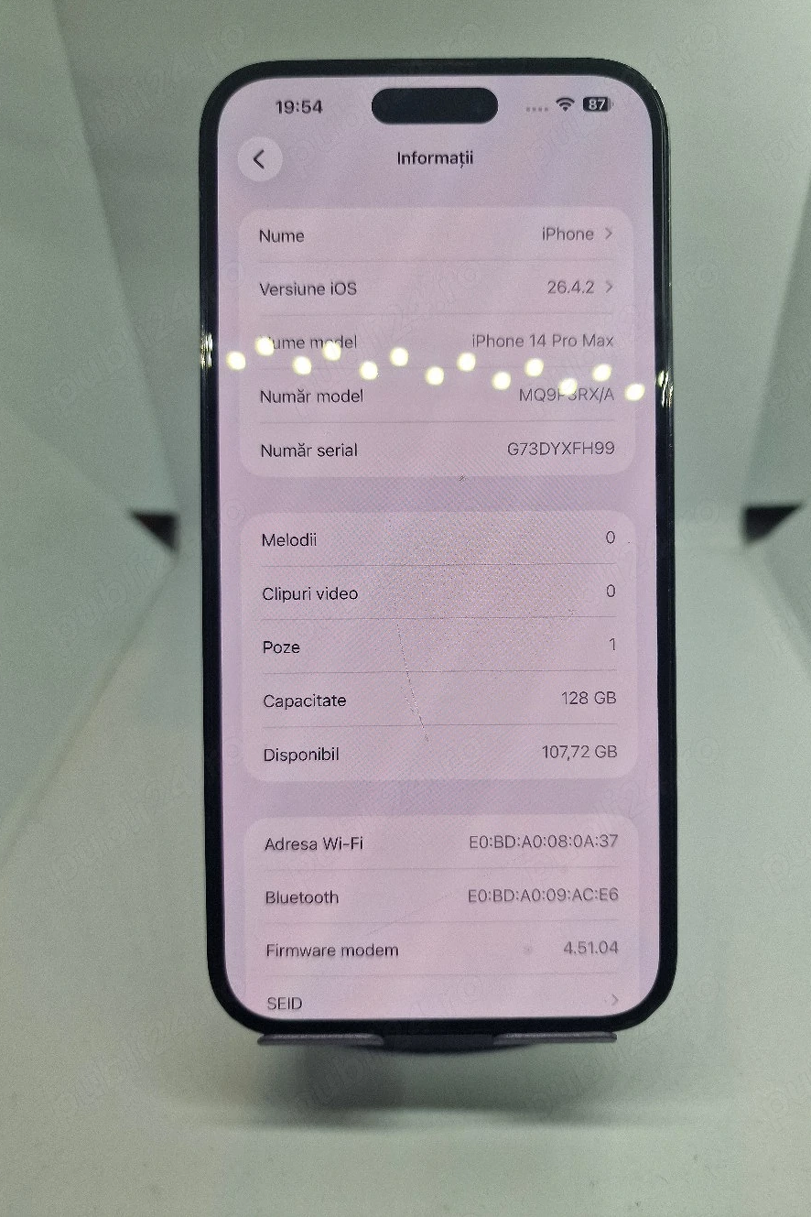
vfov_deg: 73.7
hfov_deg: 53.0
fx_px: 811
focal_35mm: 24
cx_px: 445
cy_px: 608
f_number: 1.8
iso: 50
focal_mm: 6.4
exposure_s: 1/128
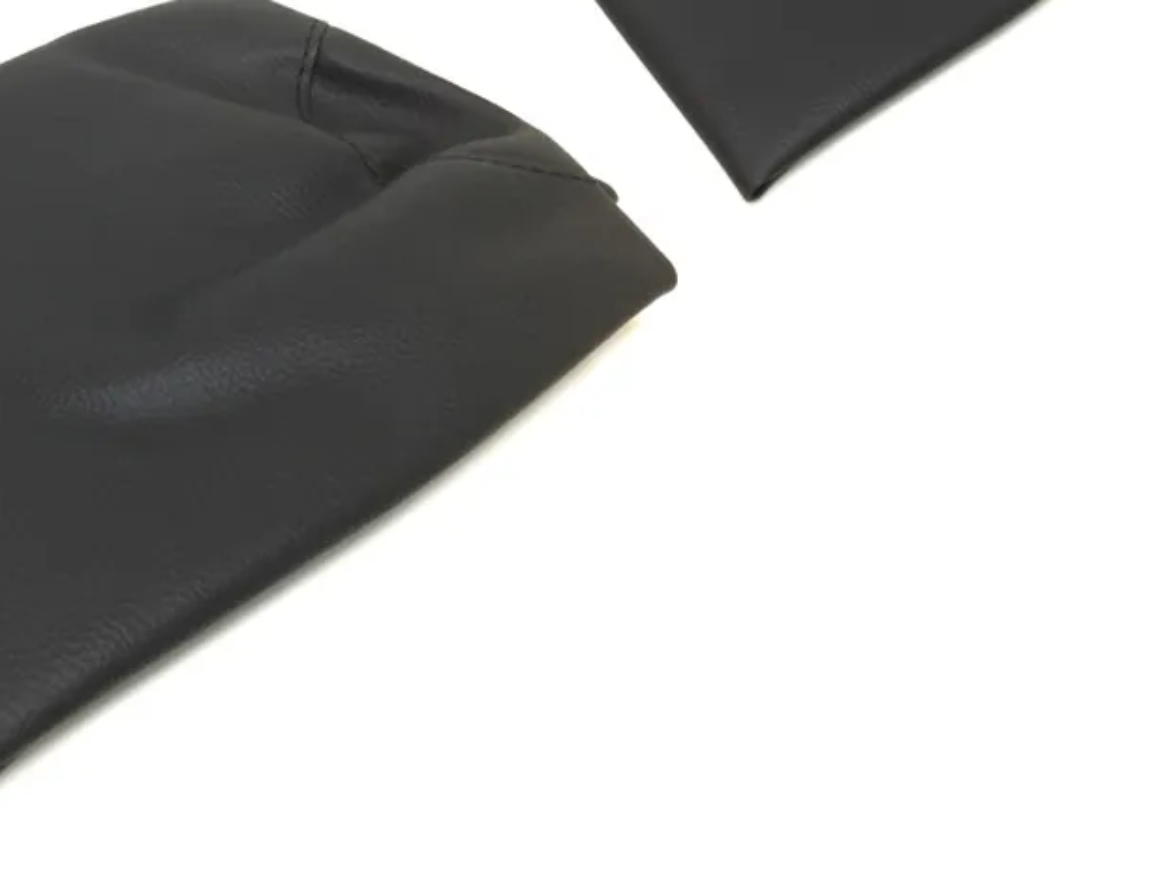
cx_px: 430
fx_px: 1573
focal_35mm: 47
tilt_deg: -45.5
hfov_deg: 40.1
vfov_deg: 30.3
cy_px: 193
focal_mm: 4.15
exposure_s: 1/33
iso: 50
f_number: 2.2
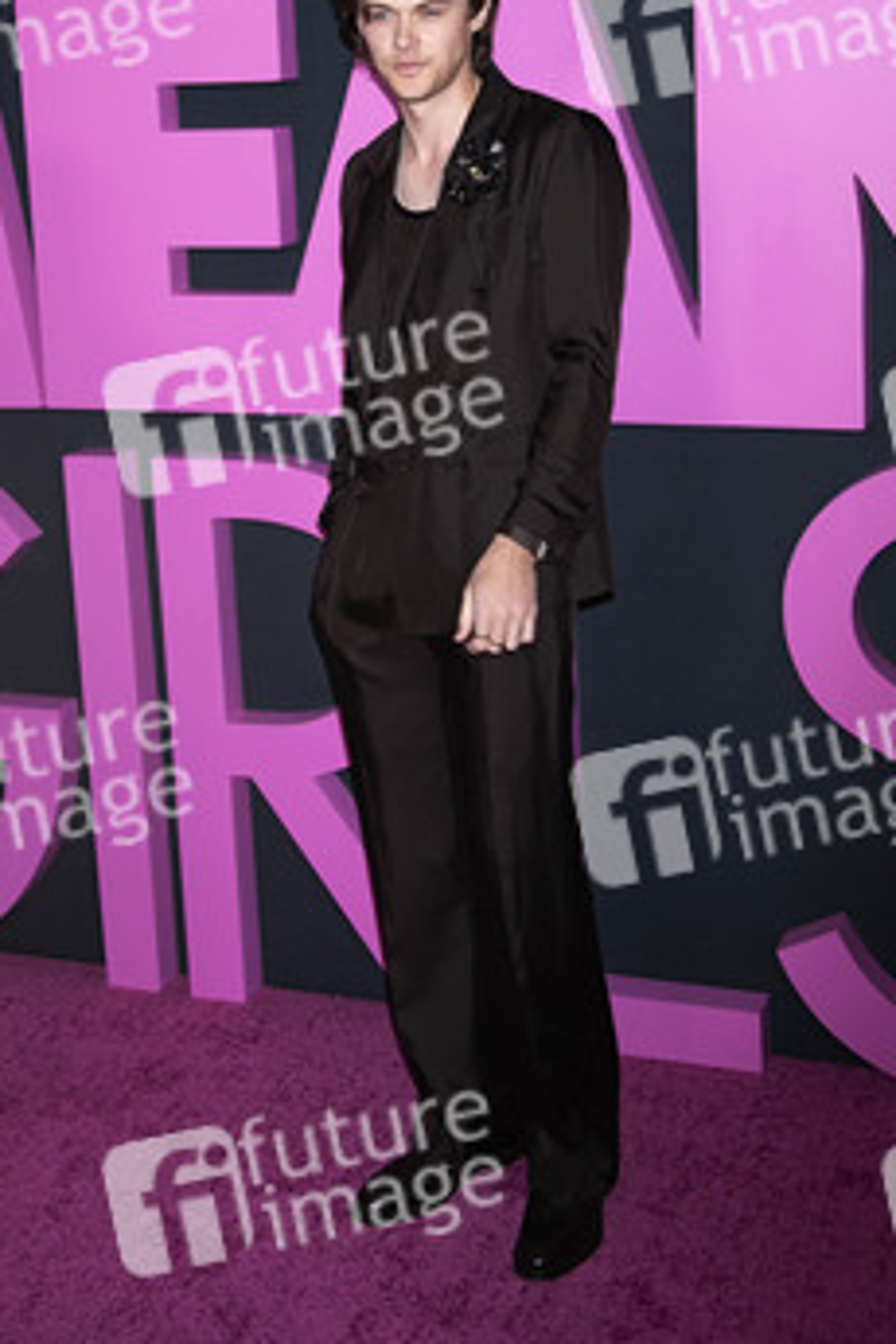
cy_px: 600
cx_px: 417
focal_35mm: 44
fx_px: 1643
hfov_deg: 30.5
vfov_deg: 44.4
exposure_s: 1/200
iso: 400
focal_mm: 38
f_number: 6.3
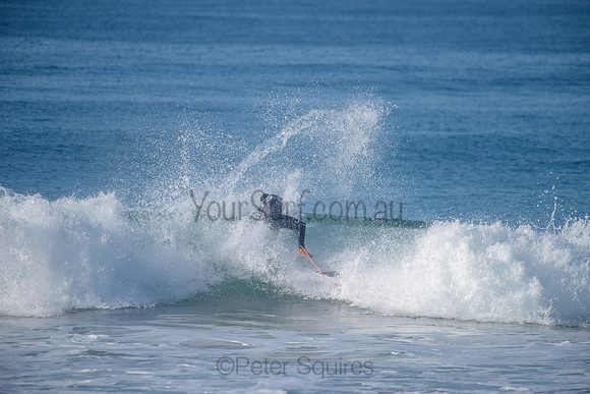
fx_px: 8196
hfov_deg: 4.1
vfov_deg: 2.8
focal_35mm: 500
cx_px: 295
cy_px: 197
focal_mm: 500
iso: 280
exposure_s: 1/2000
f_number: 5.6
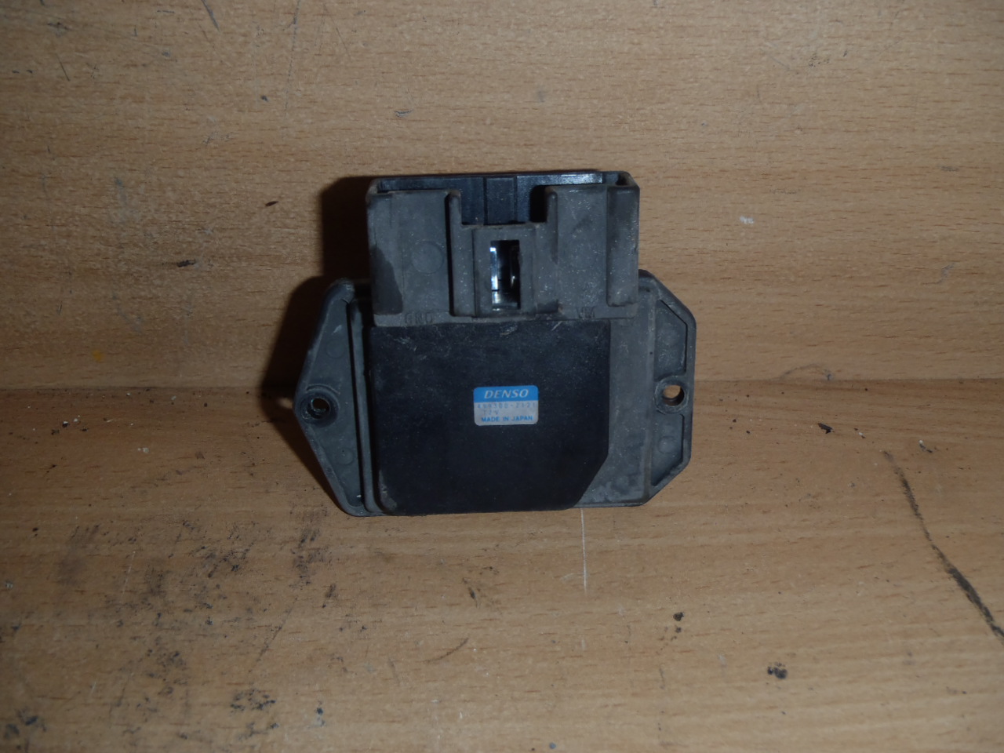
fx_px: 1102
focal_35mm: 38
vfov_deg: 37.7
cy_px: 376
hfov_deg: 49.0
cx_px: 502
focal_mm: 6.83
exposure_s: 1/40
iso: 100
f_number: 13
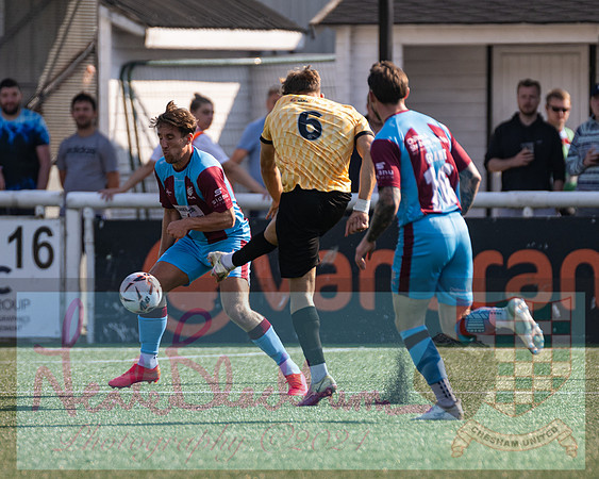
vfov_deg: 2.2
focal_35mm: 712
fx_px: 12625
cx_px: 264
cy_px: 201
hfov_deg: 2.7
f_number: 2.8
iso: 200
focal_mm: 300
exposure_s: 1/2000
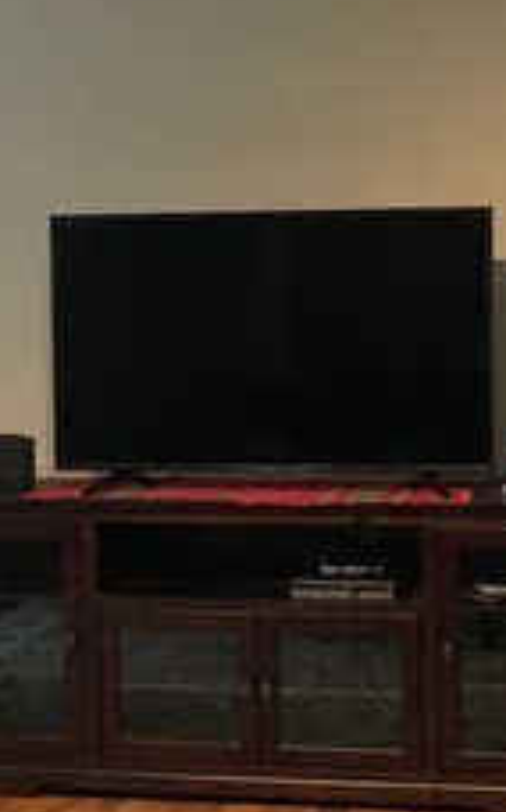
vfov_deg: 23.1
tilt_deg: -2.6
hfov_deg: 14.5
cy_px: 406
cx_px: 265
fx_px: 1991
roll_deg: +1.0
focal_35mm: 90
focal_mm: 4.15
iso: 200
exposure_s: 1/30
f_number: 2.2
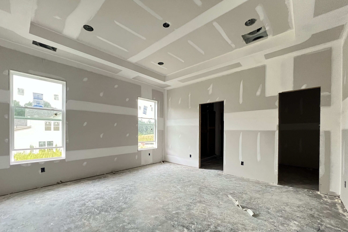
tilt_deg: -1.2
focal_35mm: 14
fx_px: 135
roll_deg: -0.4
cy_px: 133
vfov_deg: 80.7
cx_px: 169
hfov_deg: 104.2
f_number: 1.8
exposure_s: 1/60
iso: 800
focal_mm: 1.57
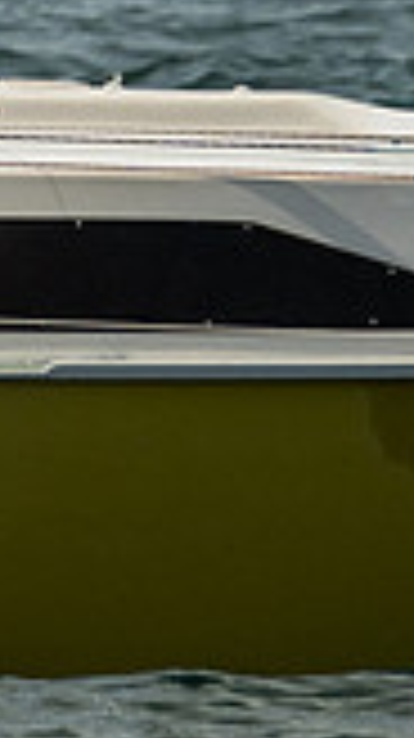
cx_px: -727
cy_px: -528
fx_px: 30312
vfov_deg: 1.4
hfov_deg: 0.8
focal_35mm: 1550
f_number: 6.3
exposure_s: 1/1000
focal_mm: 200
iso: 320
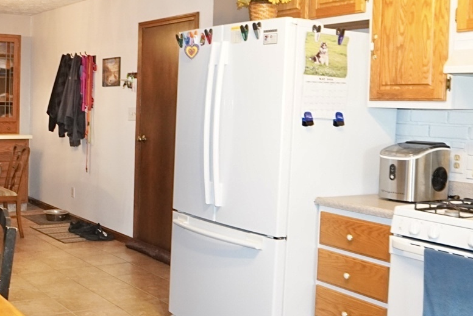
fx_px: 657
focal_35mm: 50
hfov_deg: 38.0
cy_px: 137
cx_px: 87
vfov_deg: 27.0
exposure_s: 1/60
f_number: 3.5
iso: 1600
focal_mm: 16
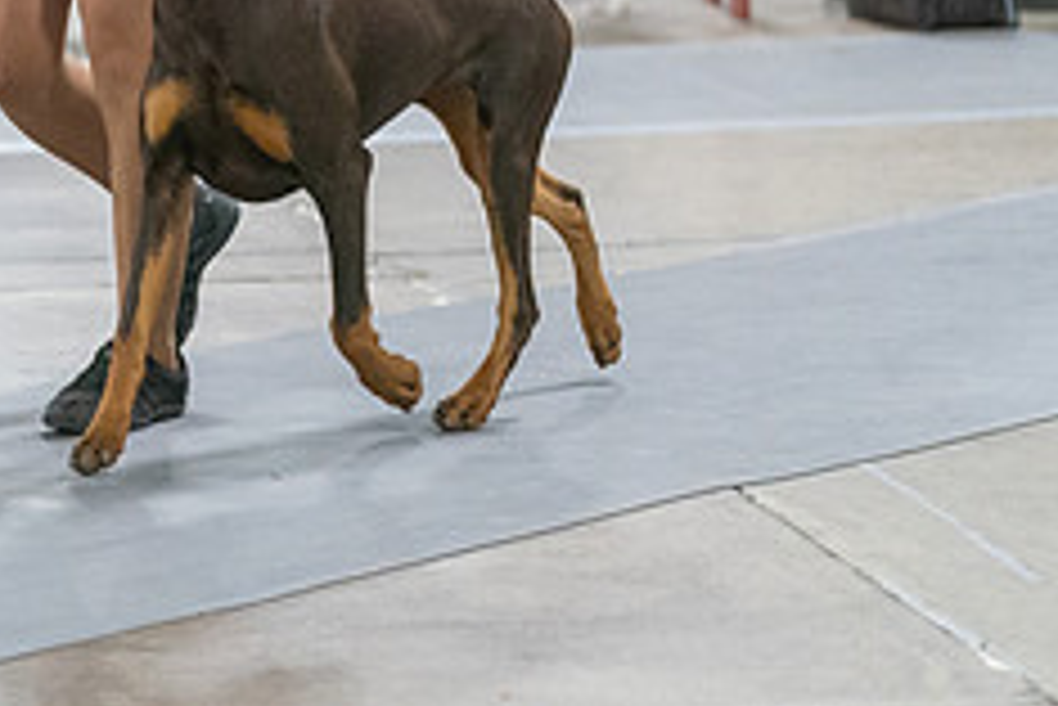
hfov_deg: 6.2
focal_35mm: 333
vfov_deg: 4.1
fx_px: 9792
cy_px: -155
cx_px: 171
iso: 6400
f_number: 2.8
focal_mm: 135
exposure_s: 1/320
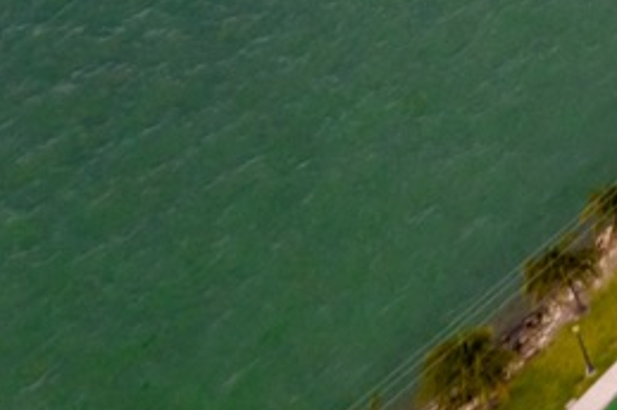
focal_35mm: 119
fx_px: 2037
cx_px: 1637
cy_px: -679
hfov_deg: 12.2
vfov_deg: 9.7
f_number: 2.8
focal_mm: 8.4
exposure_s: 1/50
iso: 100
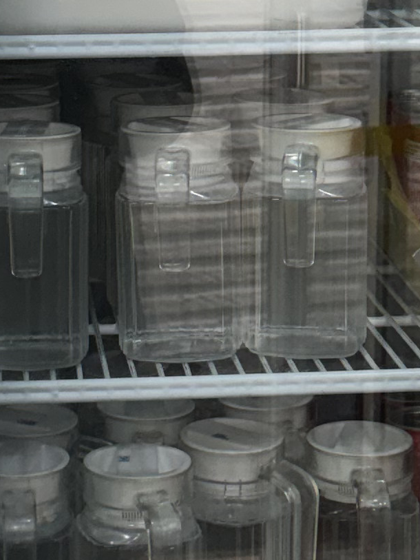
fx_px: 1925
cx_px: 97
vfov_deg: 16.4
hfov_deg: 12.4
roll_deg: +0.2
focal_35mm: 119
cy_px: 127
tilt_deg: -9.7
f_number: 1.78
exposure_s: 1/120
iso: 125
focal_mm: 6.76
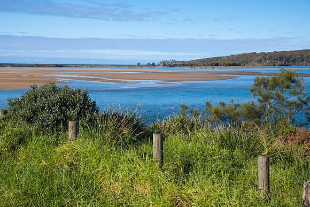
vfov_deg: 28.1
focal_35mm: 48
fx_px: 413
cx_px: 155
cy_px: 104
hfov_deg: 41.1
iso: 64
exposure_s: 1/60
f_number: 8
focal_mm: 48
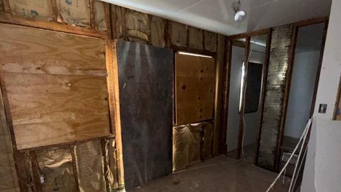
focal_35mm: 21
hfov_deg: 83.8
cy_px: 132
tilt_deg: -11.9
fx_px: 190
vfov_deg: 52.3
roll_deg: +0.8
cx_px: 168
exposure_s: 1/30
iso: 500
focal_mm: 2.22
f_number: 2.2
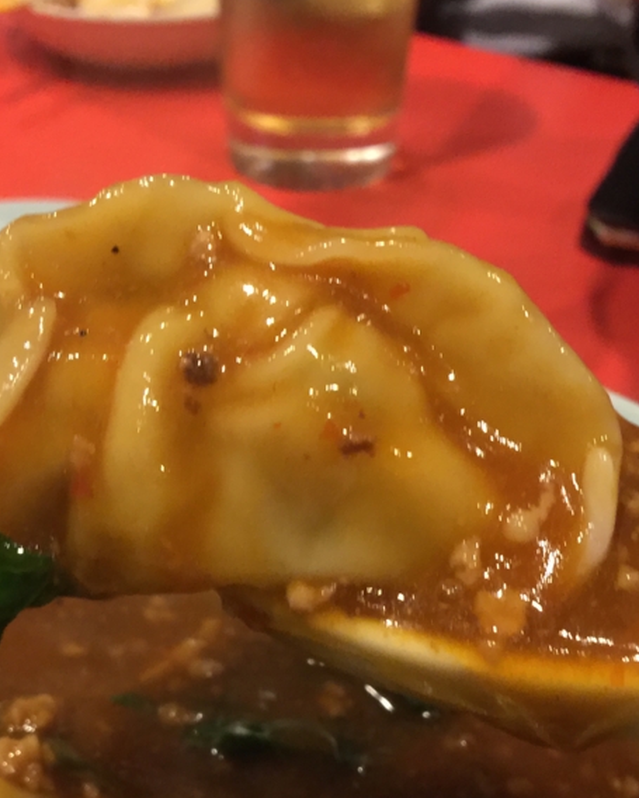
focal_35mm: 51
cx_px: 253
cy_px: 496
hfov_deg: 29.6
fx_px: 1205
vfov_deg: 36.4
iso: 125
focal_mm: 4.15
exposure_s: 1/10
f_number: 2.2
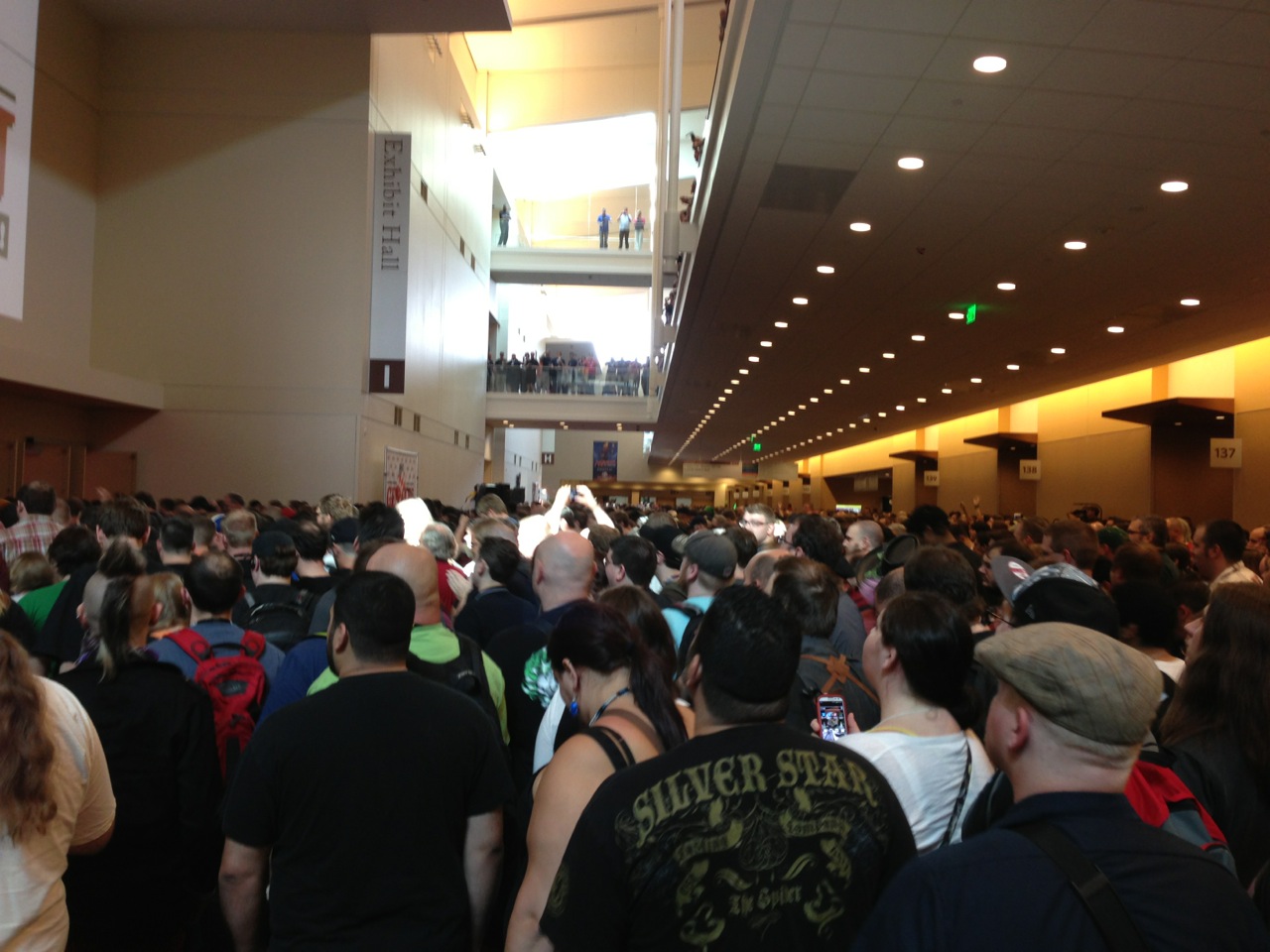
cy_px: 476
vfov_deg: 42.9
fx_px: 1211
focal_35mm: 33
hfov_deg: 55.4
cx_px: 635
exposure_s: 1/20
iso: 64
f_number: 2.4
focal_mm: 4.13
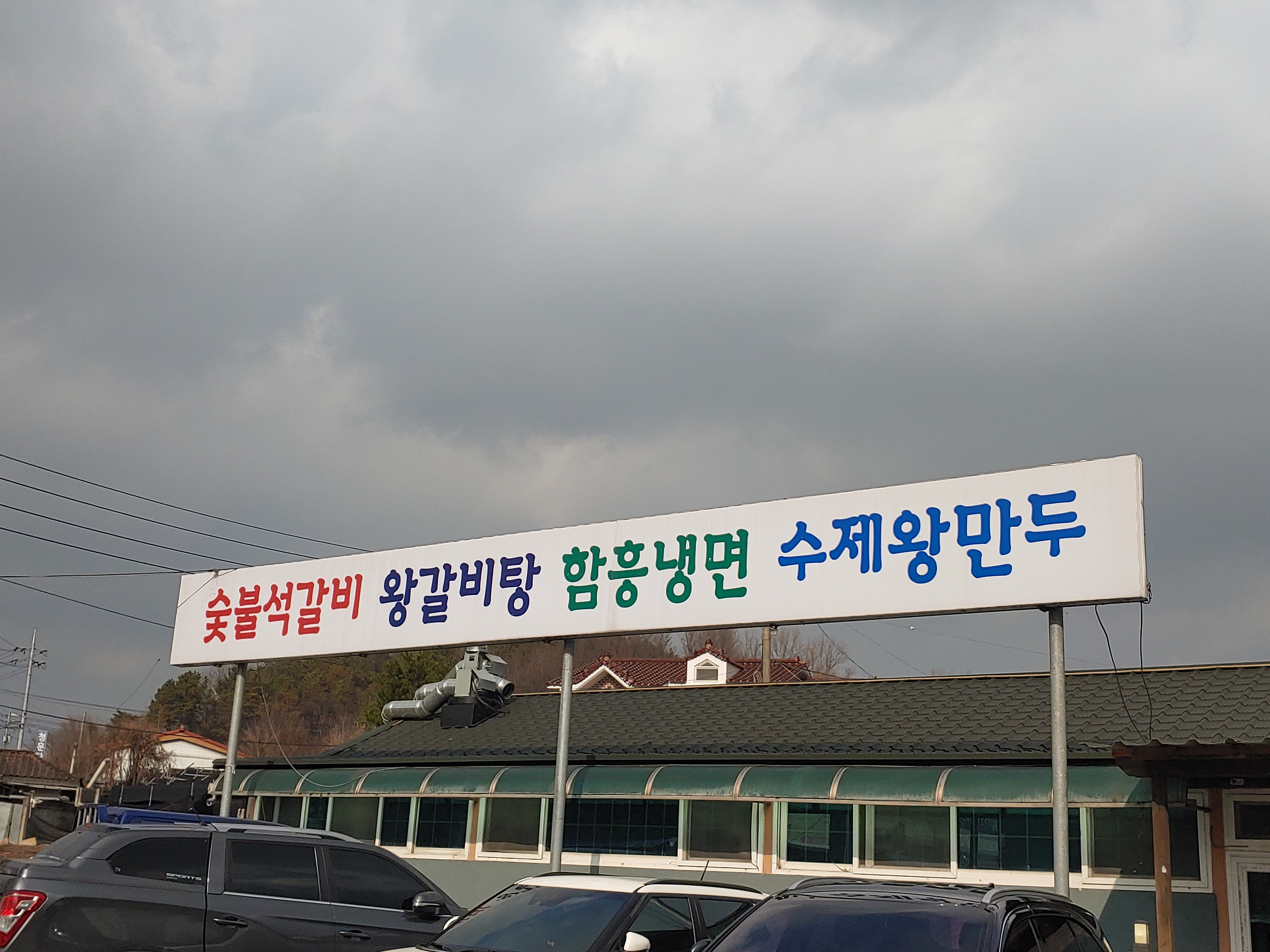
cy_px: 476
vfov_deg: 38.7
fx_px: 1357
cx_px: 635
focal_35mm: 37
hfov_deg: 50.1
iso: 50
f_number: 1.5
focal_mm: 4.23
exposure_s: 1/4762
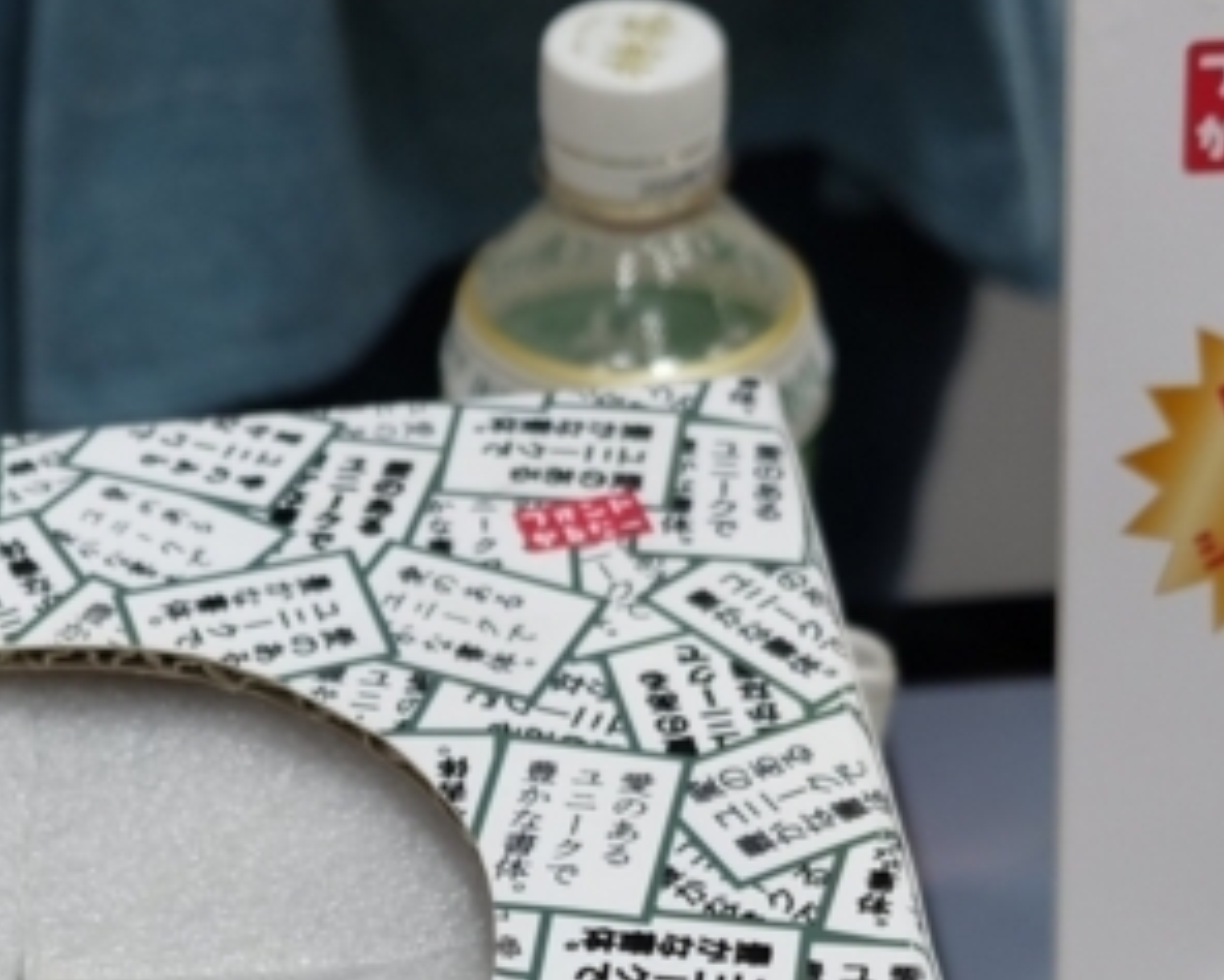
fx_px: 3877
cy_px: 1309
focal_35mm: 107
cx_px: 629
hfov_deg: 17.9
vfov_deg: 13.8
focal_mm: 22.3
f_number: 3.2
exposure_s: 1/60
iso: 320
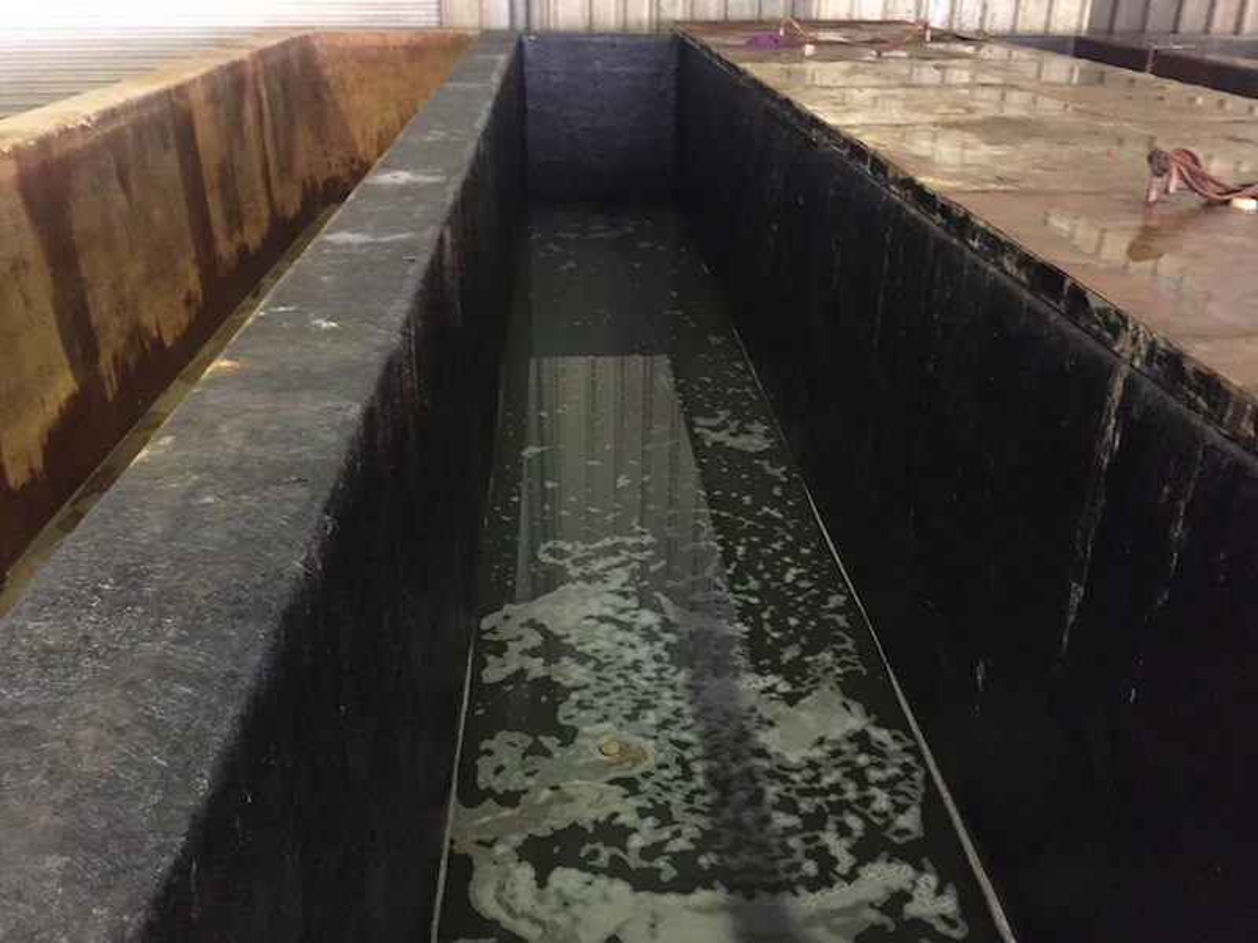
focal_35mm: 29
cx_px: 629
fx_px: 1054
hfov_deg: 61.7
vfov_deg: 48.2
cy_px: 472
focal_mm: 4.15
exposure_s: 1/17
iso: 640
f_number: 2.2
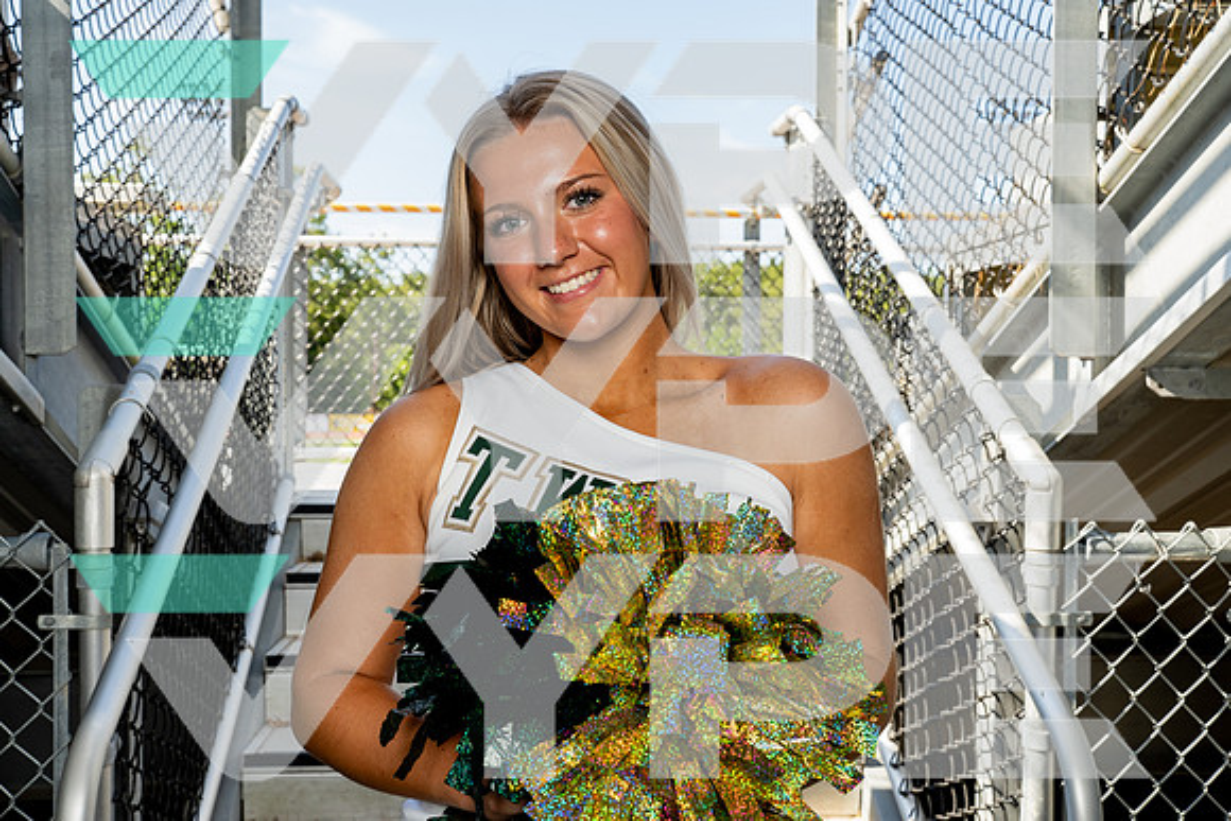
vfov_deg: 33.2
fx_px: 1376
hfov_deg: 48.2
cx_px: 607
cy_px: 407
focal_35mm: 40
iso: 400
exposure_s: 1/250
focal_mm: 38
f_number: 8
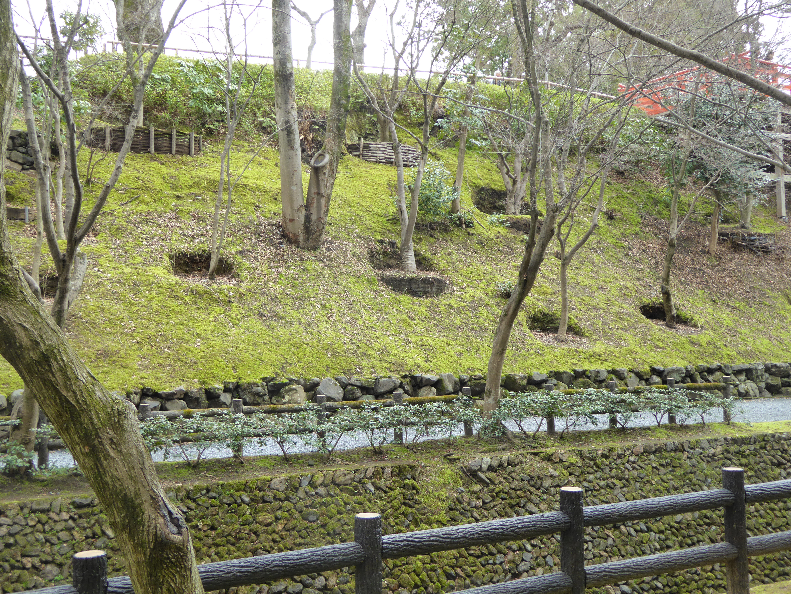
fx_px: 914
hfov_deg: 46.8
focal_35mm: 40
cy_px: 297
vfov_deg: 36.0
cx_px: 396
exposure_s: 1/80
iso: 160
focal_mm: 7.2
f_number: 3.8
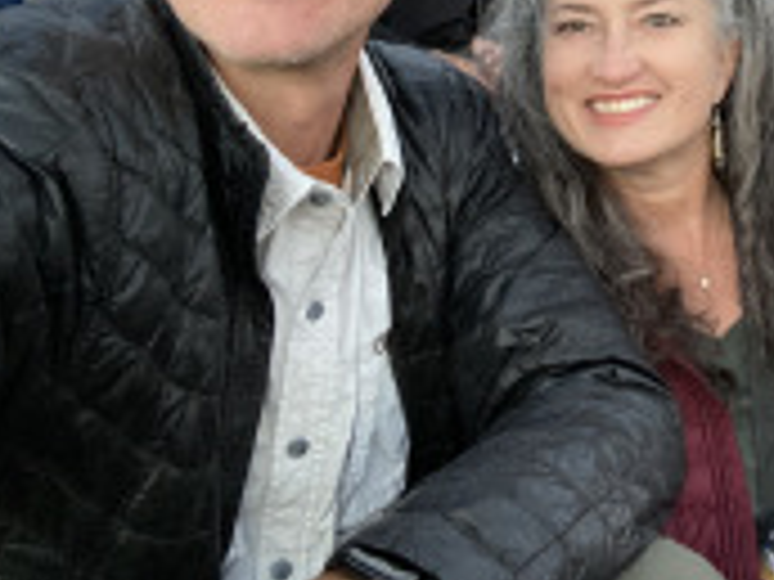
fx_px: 1096
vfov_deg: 28.0
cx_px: 724
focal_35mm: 49
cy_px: 9
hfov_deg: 36.1
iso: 320
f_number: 2.2
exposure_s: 1/60
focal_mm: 2.71
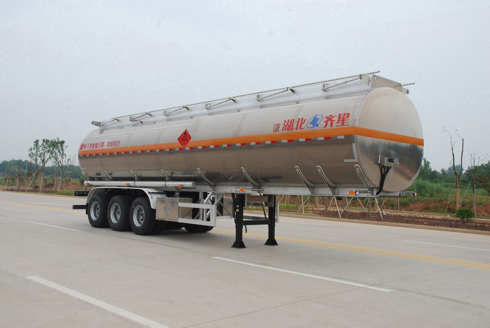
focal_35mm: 36
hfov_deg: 53.1
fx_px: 491
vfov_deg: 37.0
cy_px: 164
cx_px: 245
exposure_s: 1/250
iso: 250
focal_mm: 24
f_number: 10
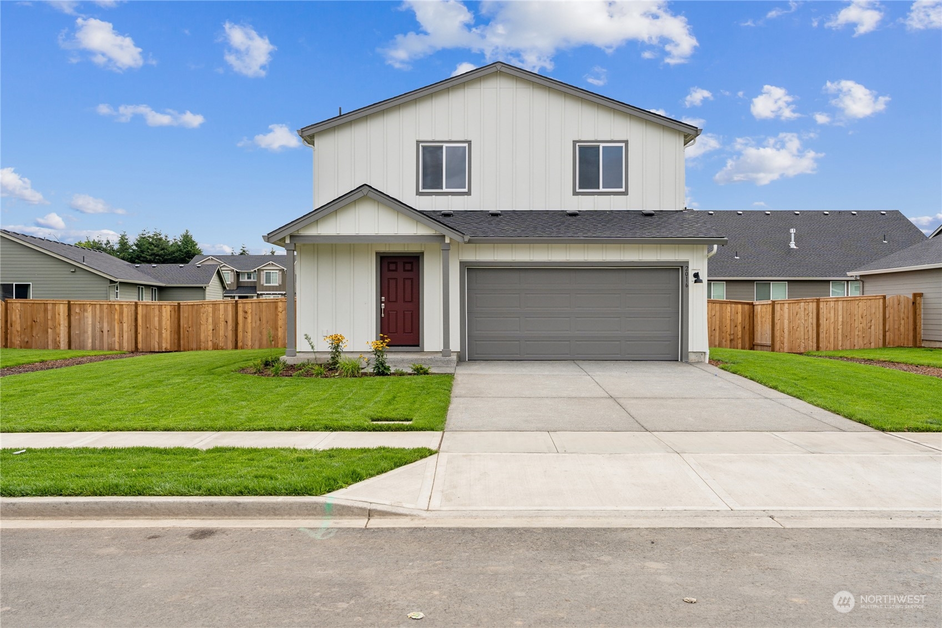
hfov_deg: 60.3
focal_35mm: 31
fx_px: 811
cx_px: 471
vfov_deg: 42.3
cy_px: 314
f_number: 9
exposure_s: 1/400
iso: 200
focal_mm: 31
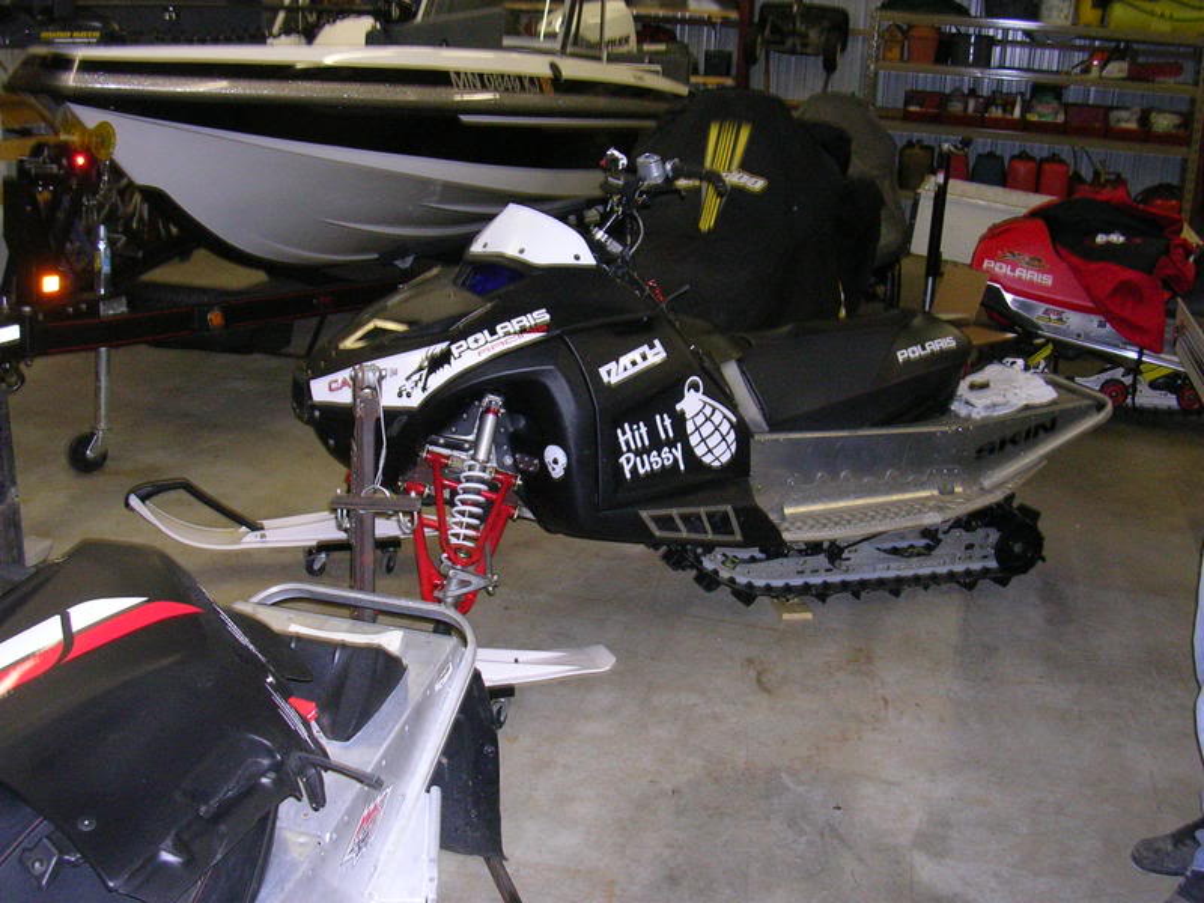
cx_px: 602
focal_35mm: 38
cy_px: 452
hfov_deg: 49.0
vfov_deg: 37.7
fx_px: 1322
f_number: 2.8
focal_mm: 5.8
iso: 182
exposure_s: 1/60.1
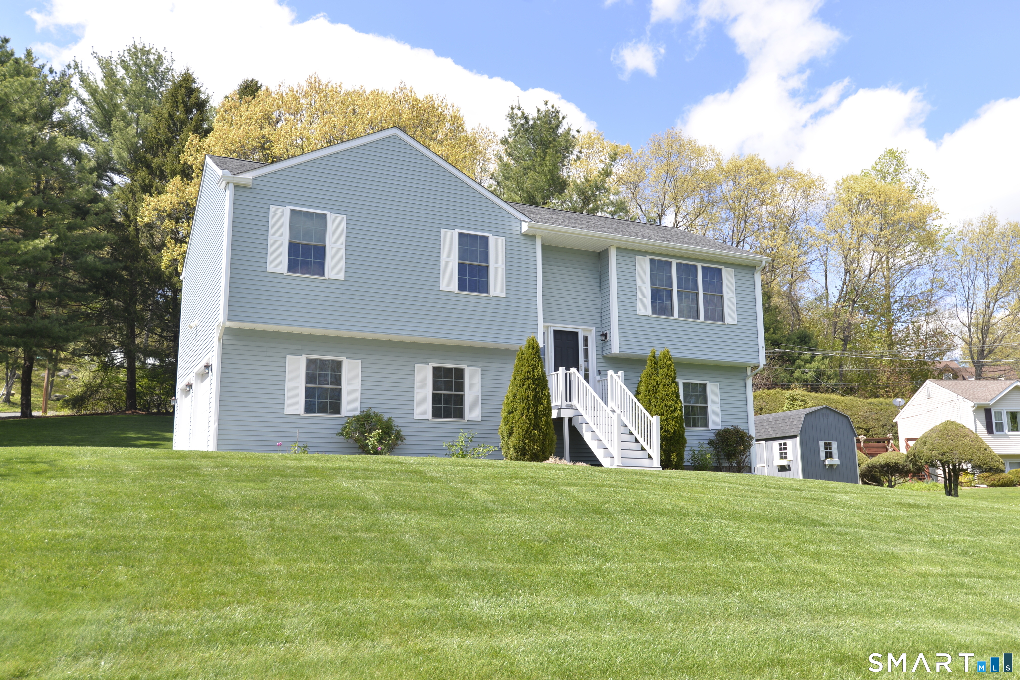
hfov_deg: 58.7
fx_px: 907
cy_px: 340
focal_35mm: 32
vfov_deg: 41.1
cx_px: 510
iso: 100
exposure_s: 1/250
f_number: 6.3
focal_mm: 32
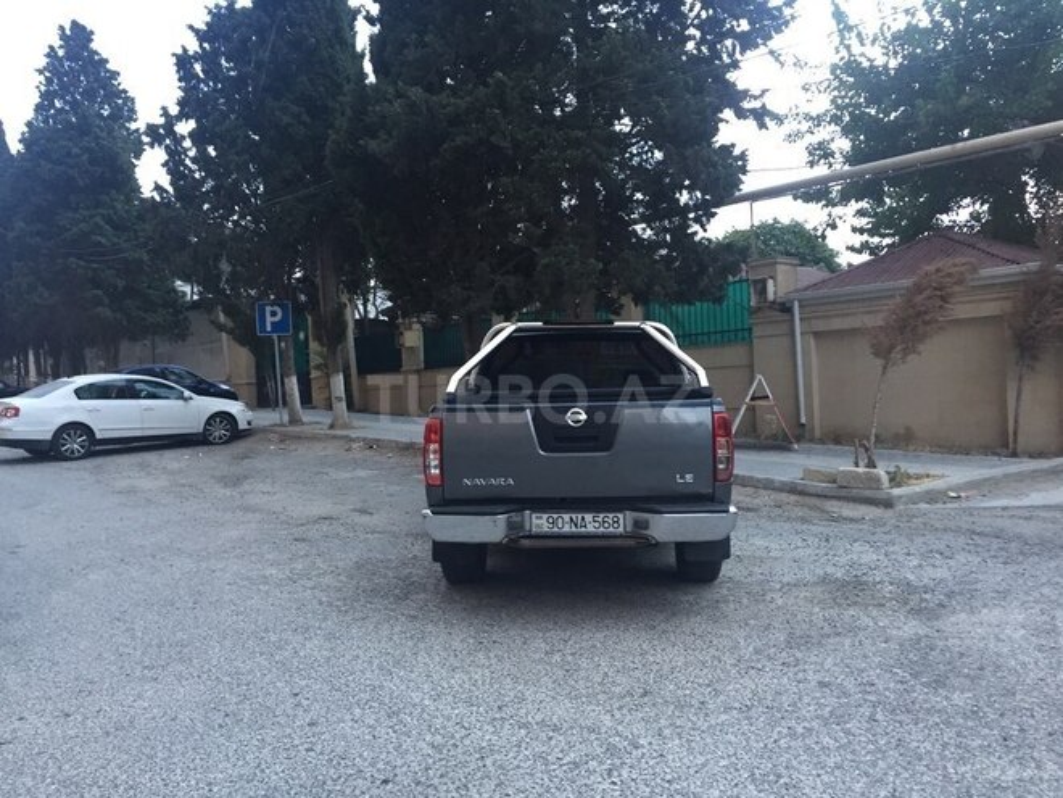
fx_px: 891
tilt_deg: -1.0
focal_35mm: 29
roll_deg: +1.3
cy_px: 399
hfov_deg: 61.7
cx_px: 532
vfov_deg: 48.2
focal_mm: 4.15
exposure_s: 1/33
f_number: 2.2
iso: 160
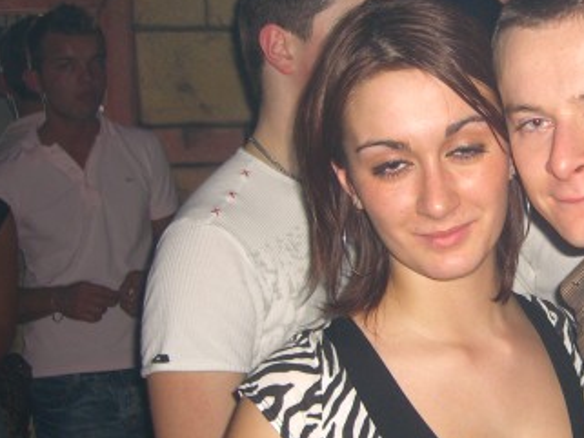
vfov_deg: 20.7
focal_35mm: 71
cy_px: 251
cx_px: 524
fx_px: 1198
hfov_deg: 26.5
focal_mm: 7.9
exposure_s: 1/60
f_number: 2.8
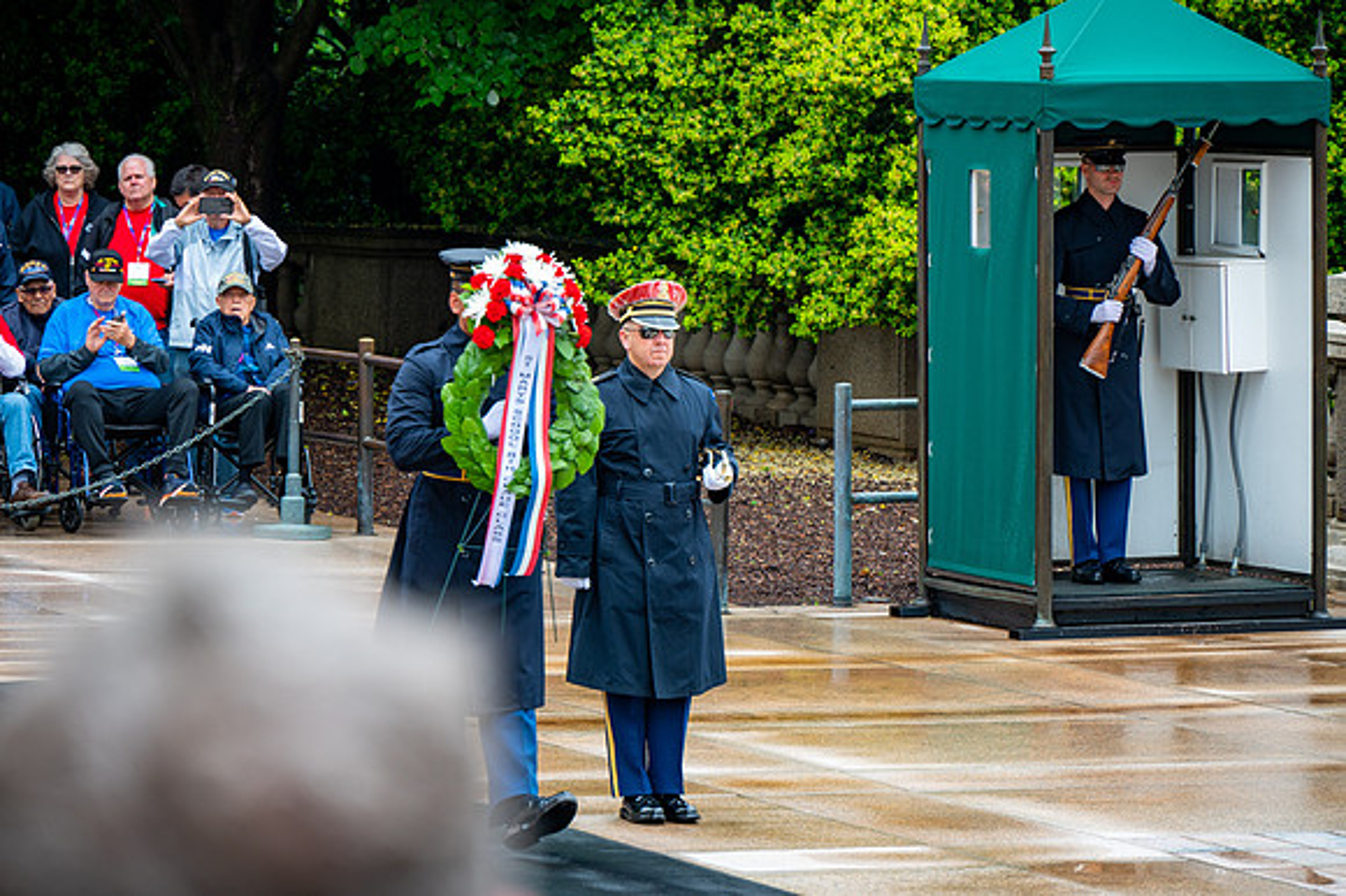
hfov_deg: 9.7
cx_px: 662
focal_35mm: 212
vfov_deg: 6.5
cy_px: 429
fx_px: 7936
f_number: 6.3
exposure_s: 1/100
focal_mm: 200
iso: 220
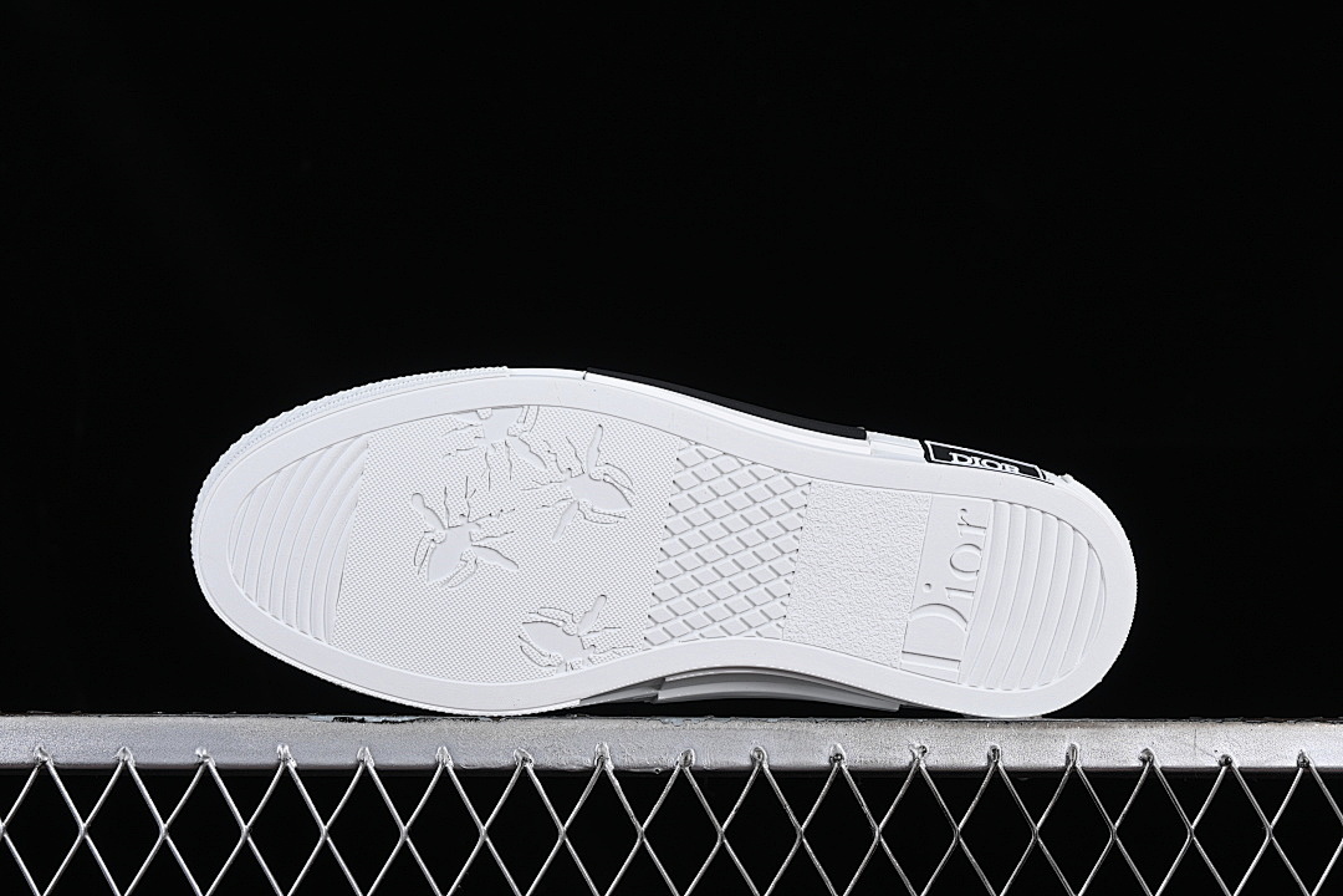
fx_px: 2798
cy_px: 448
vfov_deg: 18.2
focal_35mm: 75
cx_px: 672
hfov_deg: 27.0
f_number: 8
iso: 160
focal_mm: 50
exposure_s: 1/80
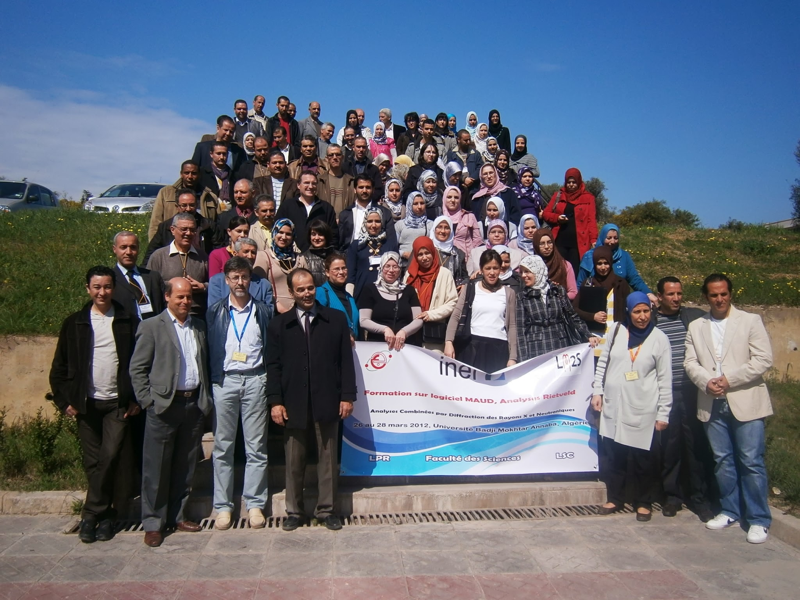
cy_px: 300
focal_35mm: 31
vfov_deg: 45.4
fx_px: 716
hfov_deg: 58.4
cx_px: 400
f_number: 8.3
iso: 80
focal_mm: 5.5
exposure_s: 1/320
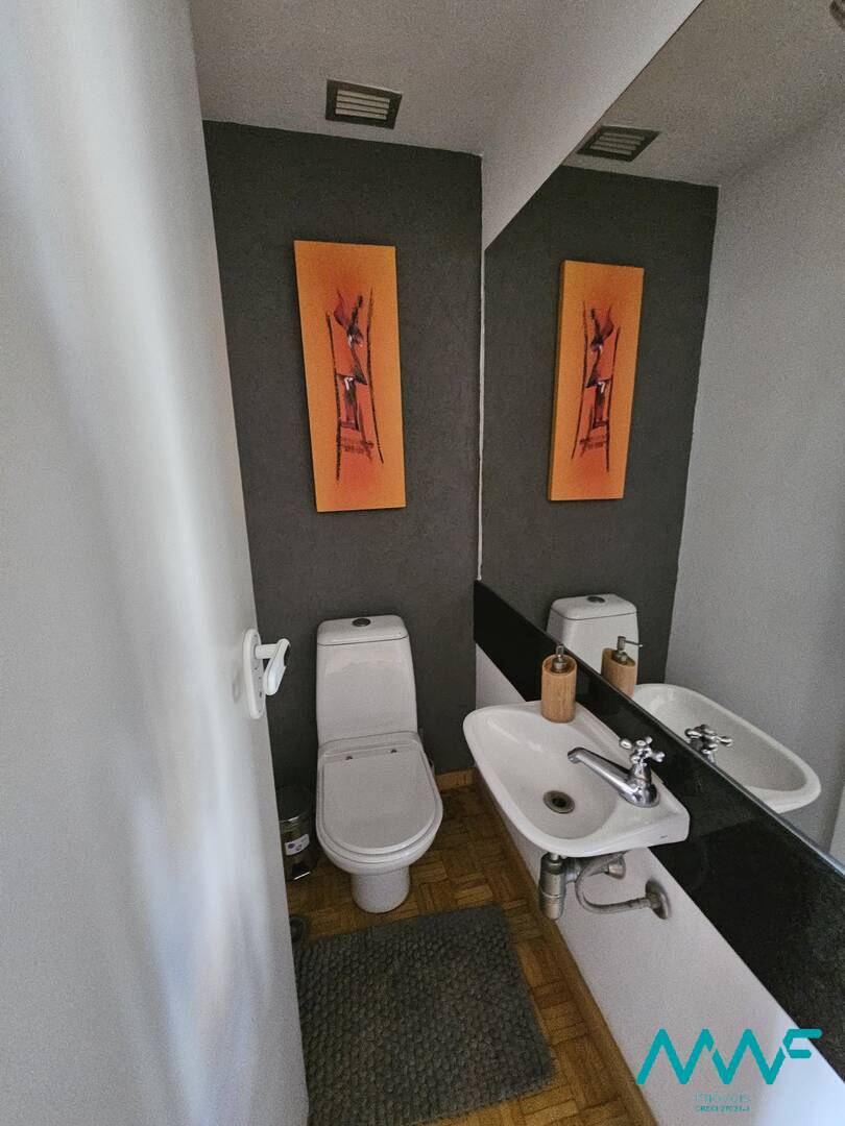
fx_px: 423
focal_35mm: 13
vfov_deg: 106.2
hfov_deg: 89.9
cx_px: 422
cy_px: 563
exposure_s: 1/24
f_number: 2.2
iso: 1000
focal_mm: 2.2
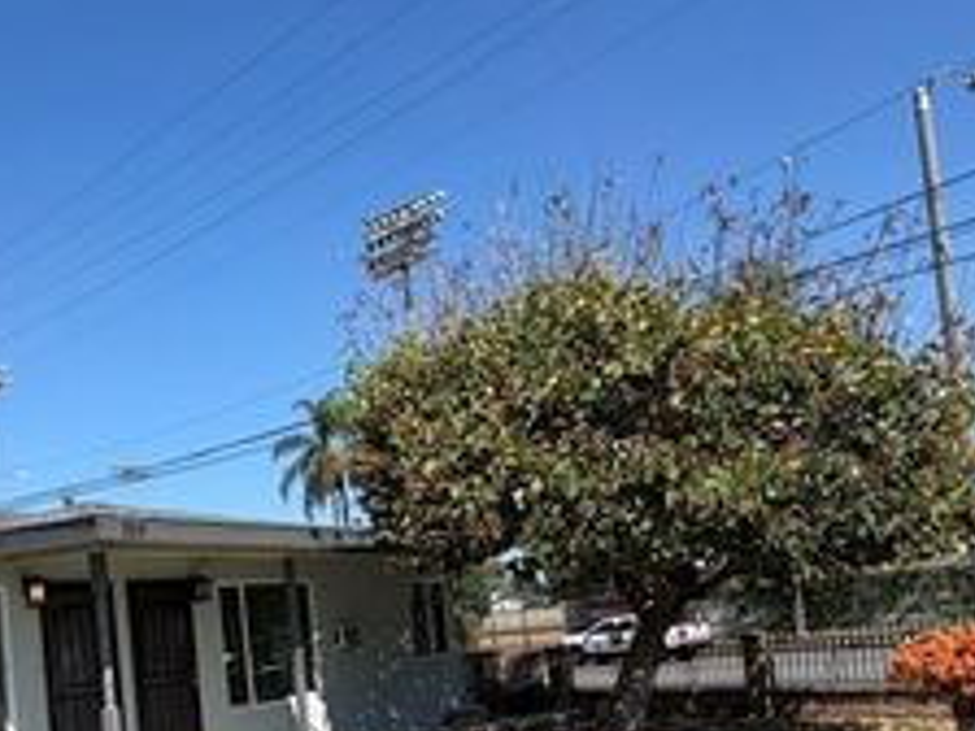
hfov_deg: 44.4
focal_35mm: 40
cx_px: 187
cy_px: 574
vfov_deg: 34.9
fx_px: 1127
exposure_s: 1/779
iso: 20
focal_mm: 2.22
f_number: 2.2
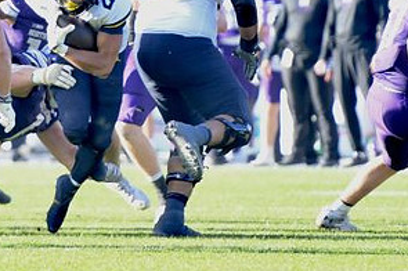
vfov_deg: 2.3
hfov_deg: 3.5
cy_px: 58
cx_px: 97
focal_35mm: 590
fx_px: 6679
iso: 640
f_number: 2.8
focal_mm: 200
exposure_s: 1/1000
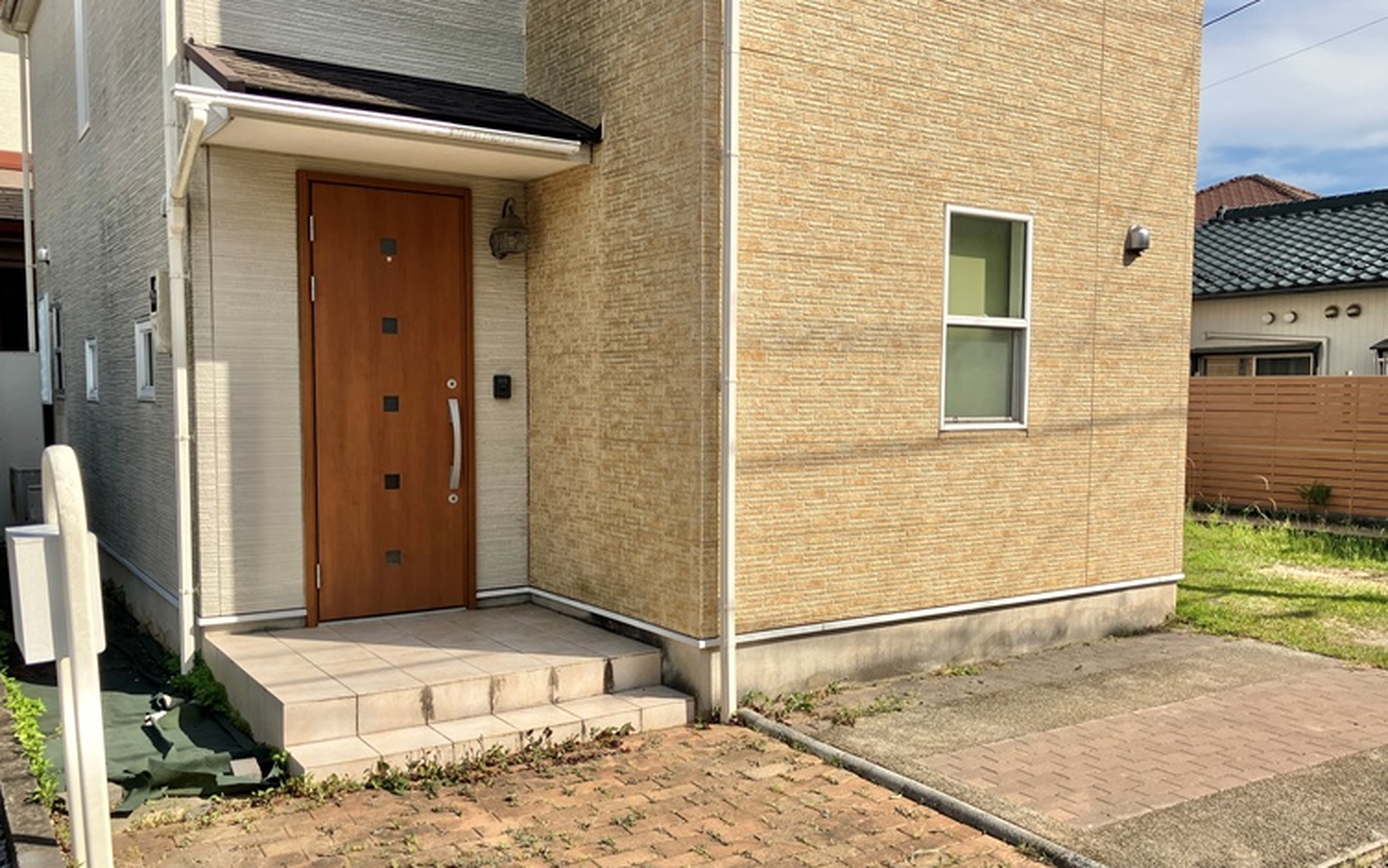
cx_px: 692
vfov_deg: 41.8
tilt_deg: -4.8
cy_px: 491
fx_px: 1135
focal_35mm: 30
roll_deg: -0.7
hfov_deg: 62.9
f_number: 1.8
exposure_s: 1/2558
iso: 32
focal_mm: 3.99
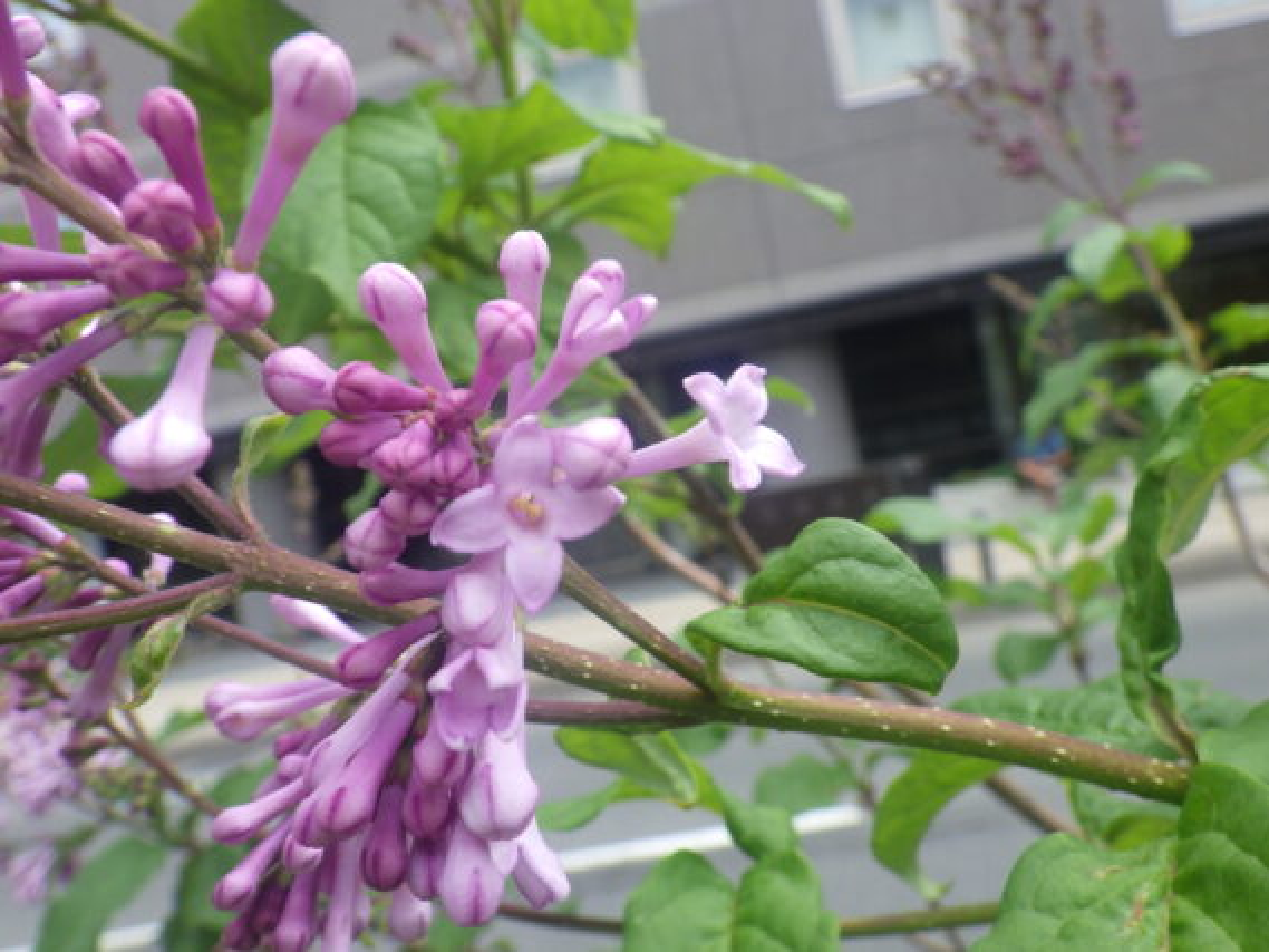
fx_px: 1247
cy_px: 476
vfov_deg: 41.8
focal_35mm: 34
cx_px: 634
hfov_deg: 53.9
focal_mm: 6.1
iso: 125
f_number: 4.6
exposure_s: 1/200
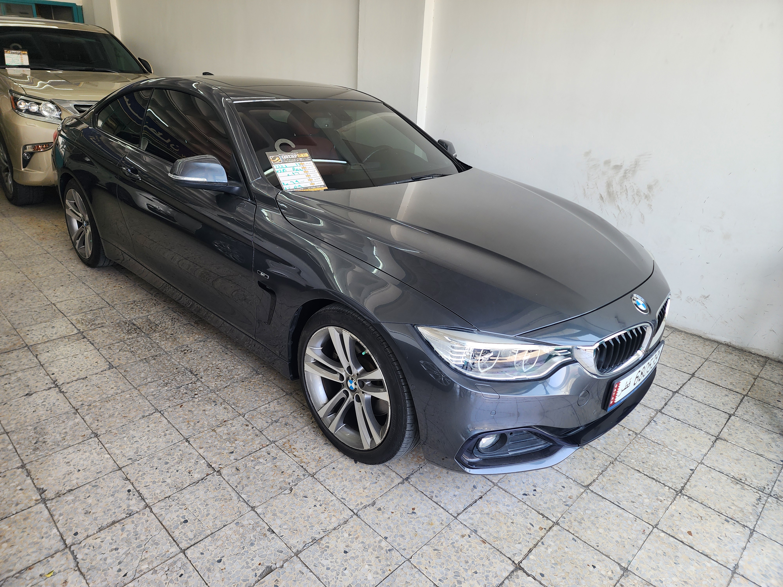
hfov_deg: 73.9
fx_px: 520
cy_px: 294
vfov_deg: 58.9
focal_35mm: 23
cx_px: 392
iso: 50
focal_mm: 6.4
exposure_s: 1/180
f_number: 1.8
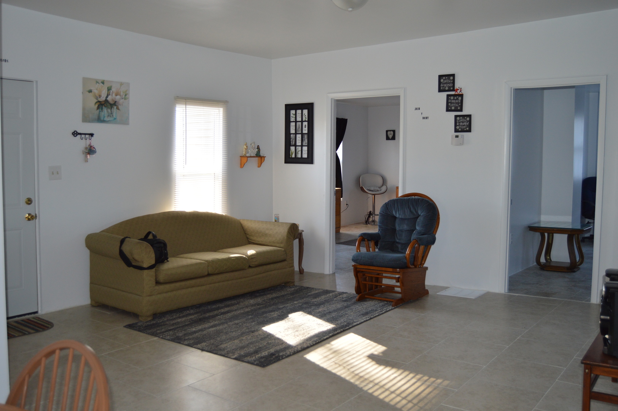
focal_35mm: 33
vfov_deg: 39.9
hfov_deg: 57.3
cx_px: 309
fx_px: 566
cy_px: 206
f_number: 4
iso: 400
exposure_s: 1/80
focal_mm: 22
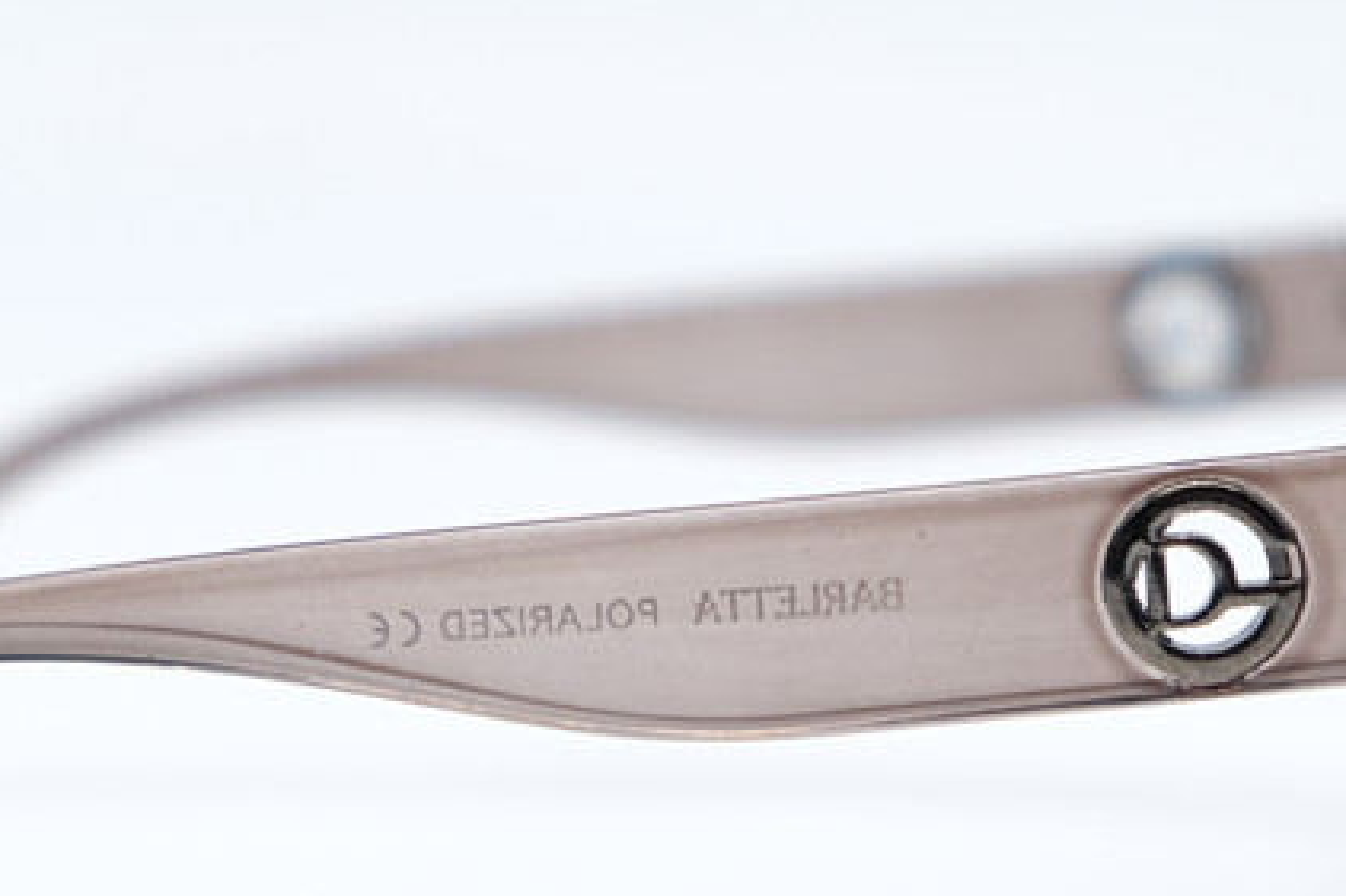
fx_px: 6465
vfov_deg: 7.9
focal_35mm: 173
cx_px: 593
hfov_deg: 11.9
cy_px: 695
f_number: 4
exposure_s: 1/150
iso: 160
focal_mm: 48.4
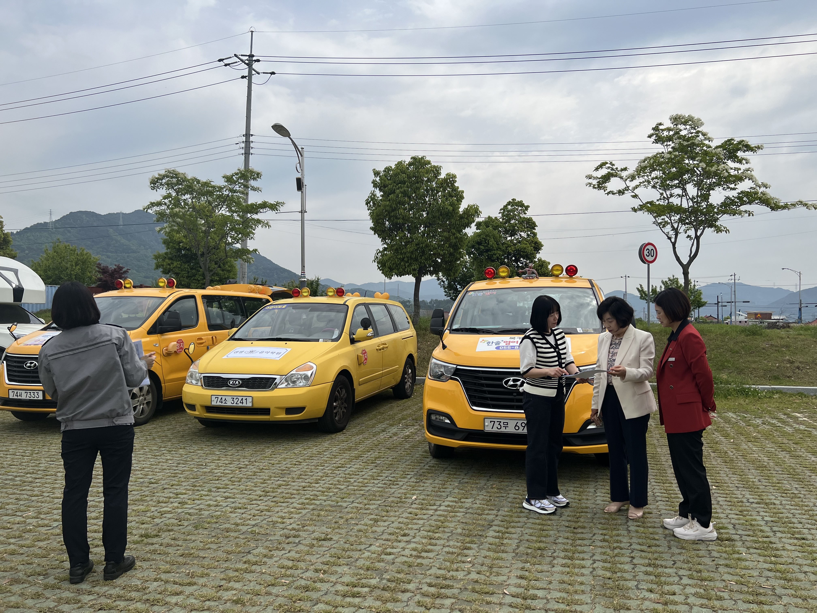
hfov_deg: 67.3
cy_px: 306
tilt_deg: +1.6
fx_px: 614
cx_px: 408
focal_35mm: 26
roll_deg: +0.1
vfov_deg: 53.1
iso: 50
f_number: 1.5
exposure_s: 1/6579
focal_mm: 5.7
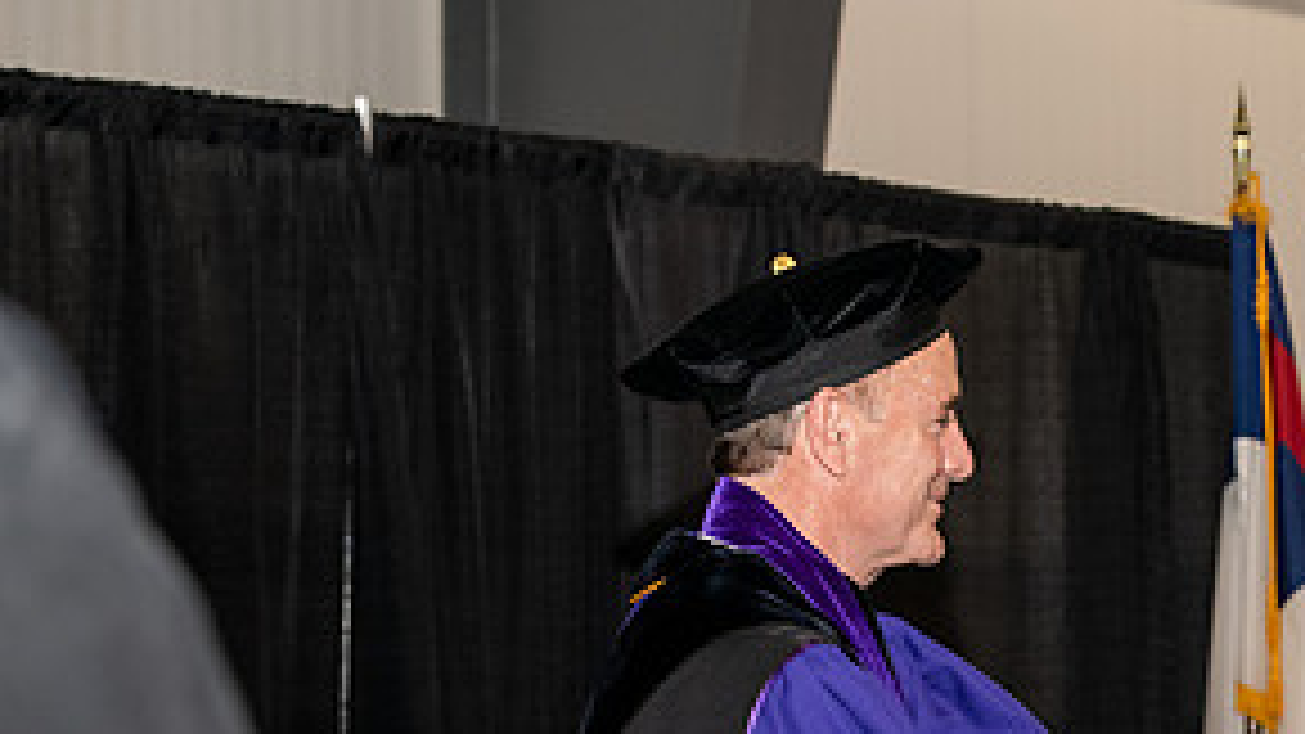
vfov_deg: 7.7
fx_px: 5432
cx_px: 1300
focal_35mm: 157
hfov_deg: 13.5
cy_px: 687
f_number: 5.6
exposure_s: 1/200
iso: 1600
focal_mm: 75
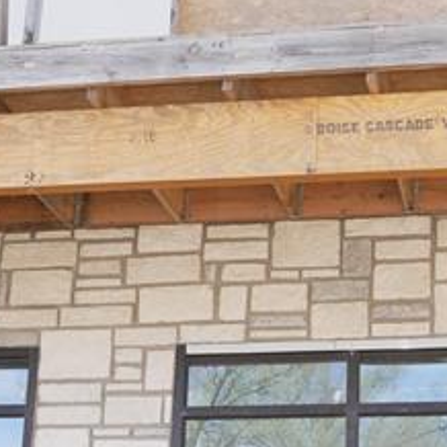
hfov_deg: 18.0
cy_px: 298
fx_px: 1403
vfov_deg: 18.1
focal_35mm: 96
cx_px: 336
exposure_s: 1/60
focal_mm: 24
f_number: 5.6
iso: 100
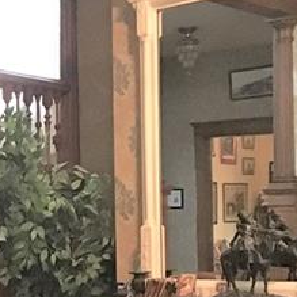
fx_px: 932
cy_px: 258
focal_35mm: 96
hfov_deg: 17.2
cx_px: -72
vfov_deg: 17.9
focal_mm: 3.3
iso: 200
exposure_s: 1/17
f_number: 2.4
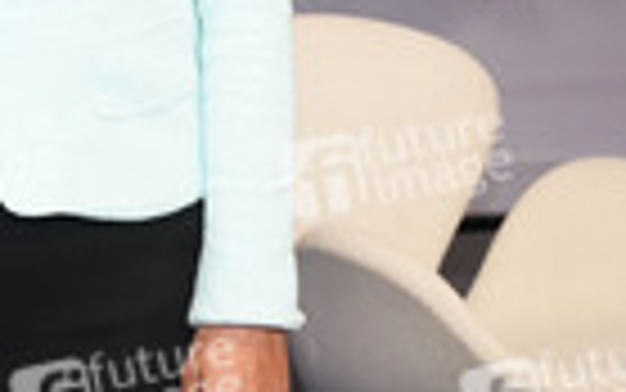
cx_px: 7
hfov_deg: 15.9
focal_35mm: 129
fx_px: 2202
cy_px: -171
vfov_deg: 9.9
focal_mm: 39
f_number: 5
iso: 2000
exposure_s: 1/125
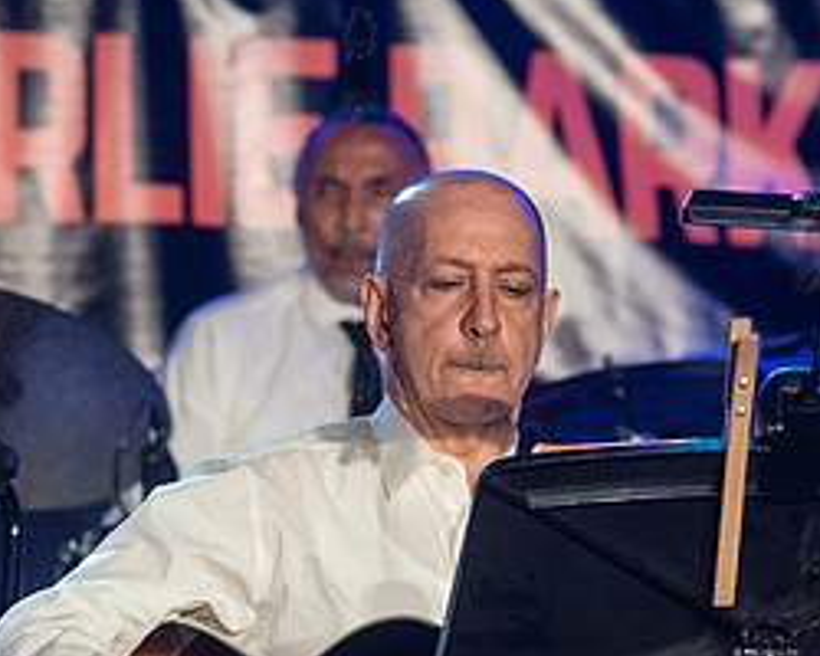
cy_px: 349
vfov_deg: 6.6
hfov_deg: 8.2
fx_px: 5703
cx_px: 204
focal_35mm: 235
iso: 5000
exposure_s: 1/800
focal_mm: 92
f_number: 4
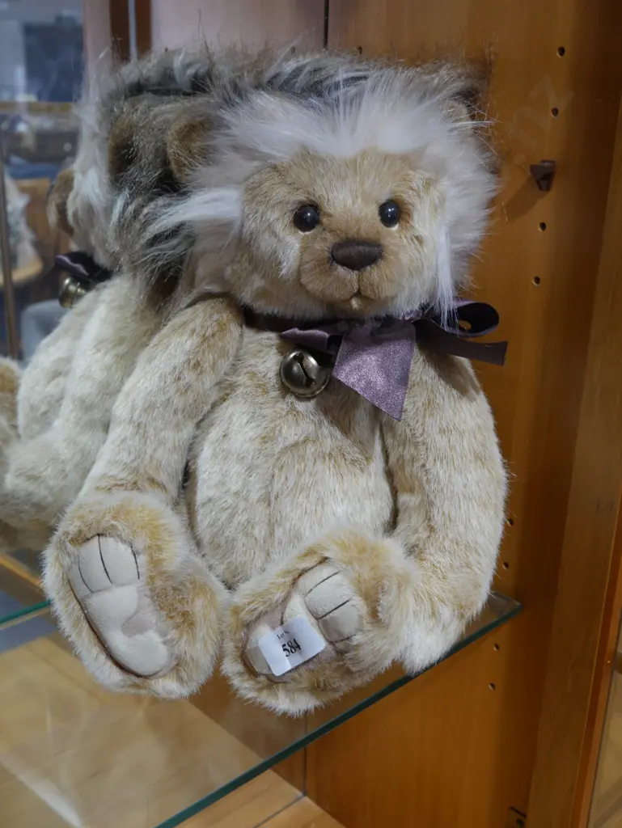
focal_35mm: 40
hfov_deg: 36.0
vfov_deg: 46.8
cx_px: 311
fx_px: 958
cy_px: 414
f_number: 4.4
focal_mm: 20
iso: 400
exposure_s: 1/60
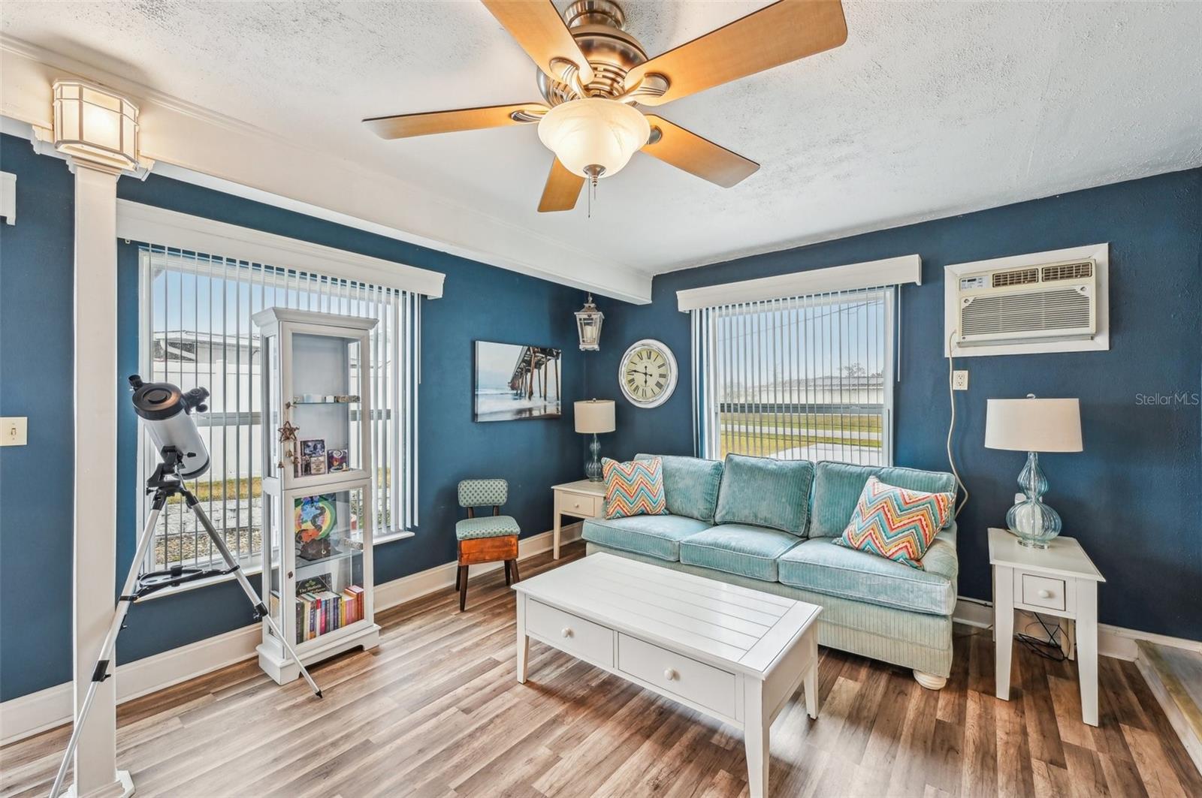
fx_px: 467
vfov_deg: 81.1
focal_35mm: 14
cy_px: 399
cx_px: 601
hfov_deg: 104.3
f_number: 8
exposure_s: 1/50
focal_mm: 14
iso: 400
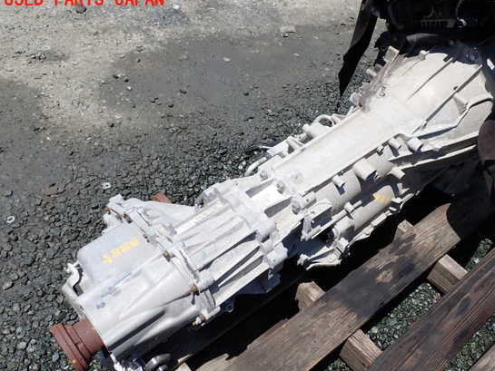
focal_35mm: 33
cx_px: 272
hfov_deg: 55.2
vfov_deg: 43.0
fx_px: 472
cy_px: 192
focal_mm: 5.4
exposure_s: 1/160
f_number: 9
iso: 100
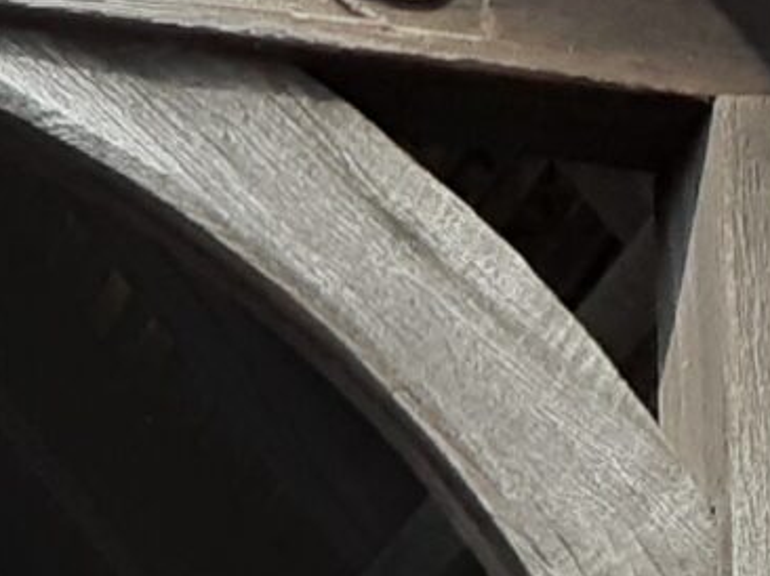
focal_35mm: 189
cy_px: 1556
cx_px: -715
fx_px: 4201
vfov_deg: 7.2
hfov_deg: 9.8
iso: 40
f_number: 1.9
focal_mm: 3.6
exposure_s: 1/849
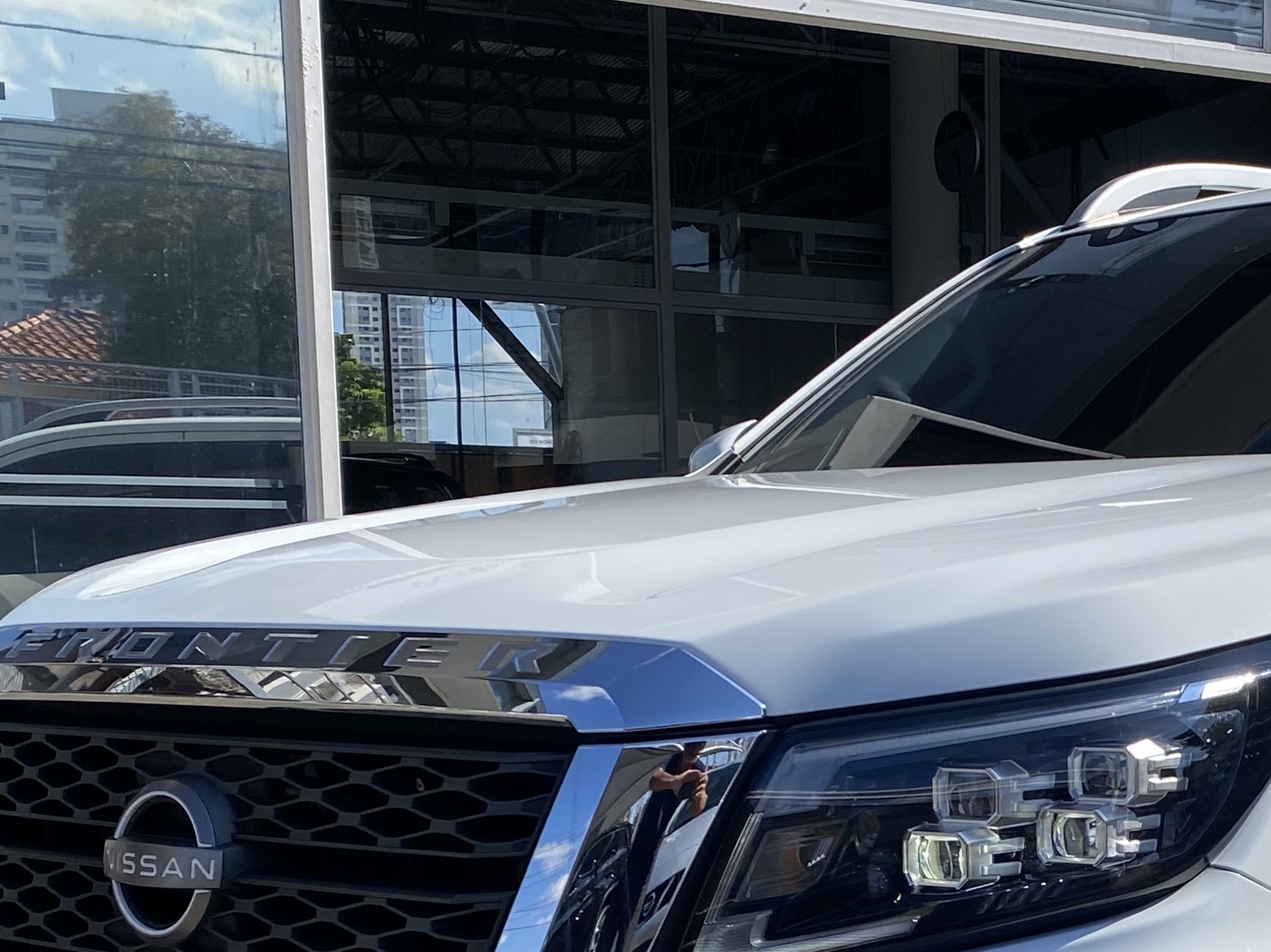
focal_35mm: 67
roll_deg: +0.6
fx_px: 2459
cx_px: 1061
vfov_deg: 21.2
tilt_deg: -10.6
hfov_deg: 28.2
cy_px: 953
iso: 32
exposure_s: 1/2755
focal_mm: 4.25
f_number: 1.8
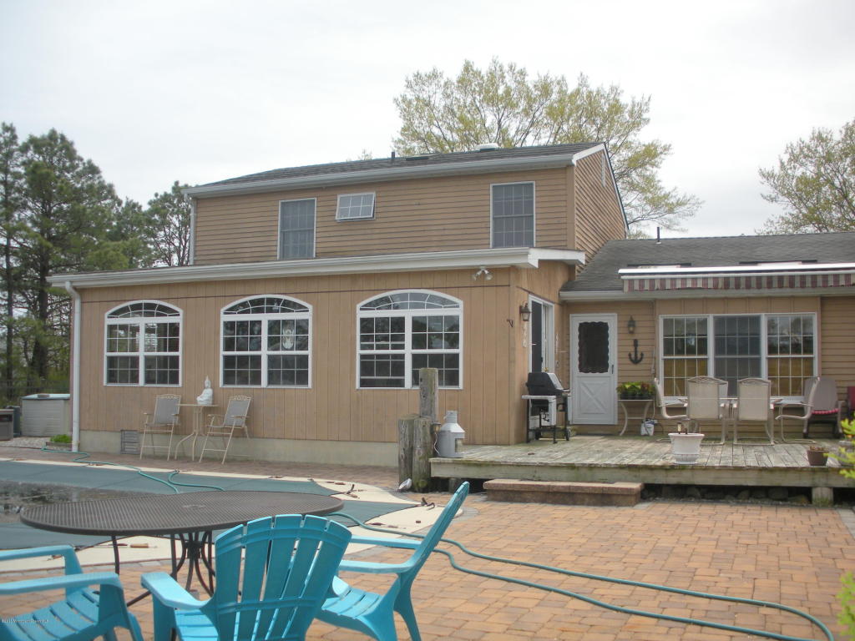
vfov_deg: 40.7
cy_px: 320
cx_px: 428
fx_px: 864
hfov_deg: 52.6
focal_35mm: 35
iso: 92
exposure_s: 1/1062
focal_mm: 6.3
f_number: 3.5
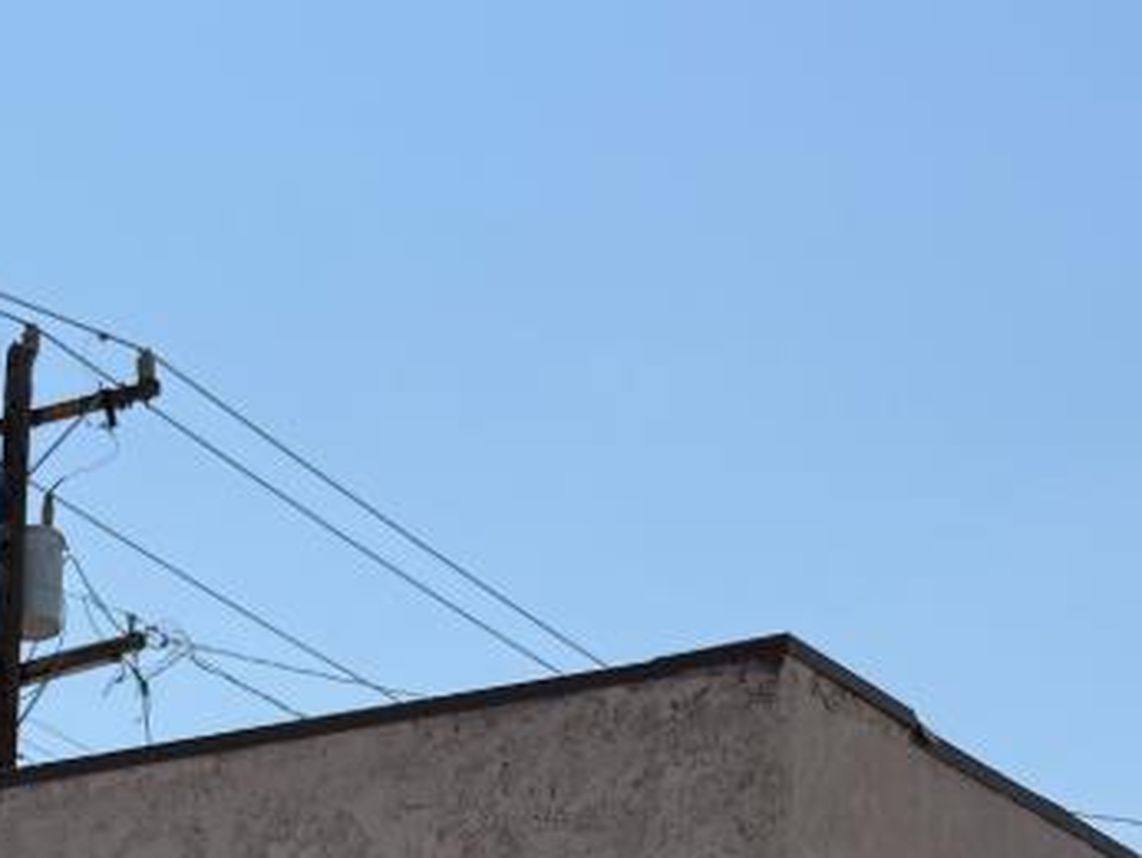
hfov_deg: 18.4
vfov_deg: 12.7
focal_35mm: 104
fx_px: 3433
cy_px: 1642
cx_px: 3
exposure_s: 1/7353
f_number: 1.78
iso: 80
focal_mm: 6.76
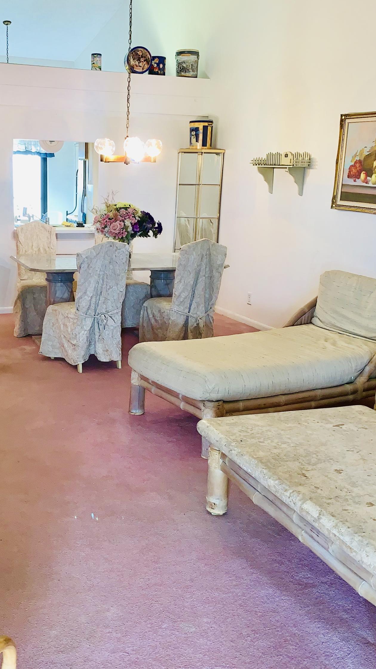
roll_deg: -0.5
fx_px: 673
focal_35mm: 38
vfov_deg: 52.8
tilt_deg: -13.4
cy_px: 335
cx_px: 118
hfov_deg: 30.9
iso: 40
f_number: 1.8
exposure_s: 1/15
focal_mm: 4.25
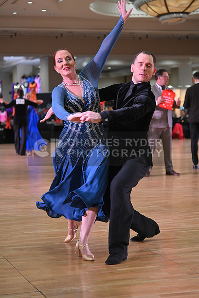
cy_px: 149
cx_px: 100
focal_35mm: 92
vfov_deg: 22.1
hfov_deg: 14.9
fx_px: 762
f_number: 5
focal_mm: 92
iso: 2500
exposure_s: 1/320
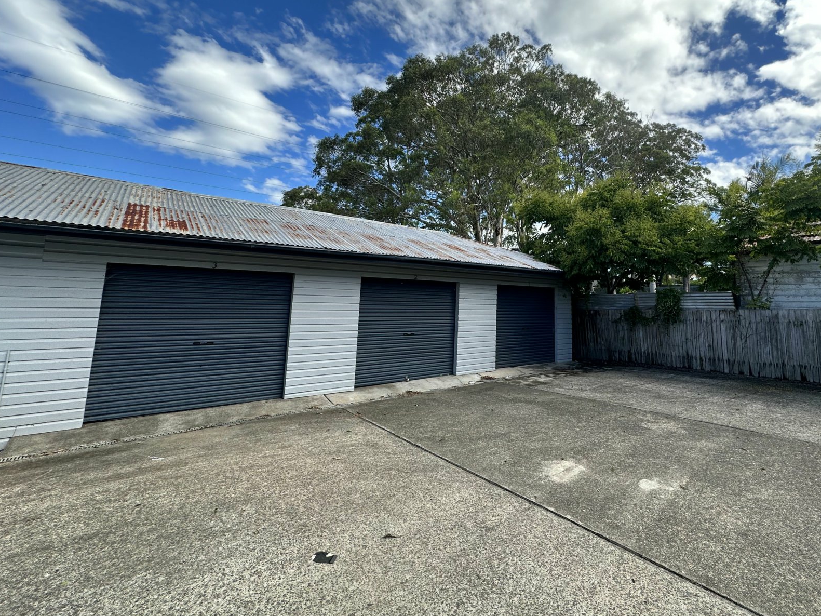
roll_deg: -1.1
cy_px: 248
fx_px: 403
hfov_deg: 90.3
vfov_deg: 74.0
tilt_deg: +7.8
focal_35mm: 17
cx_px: 476
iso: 40
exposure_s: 1/561
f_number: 2.2
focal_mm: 2.22
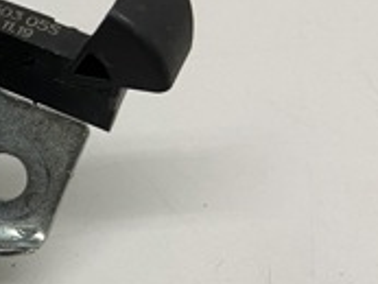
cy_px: 161
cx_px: -236
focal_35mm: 96
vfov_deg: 15.4
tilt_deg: -50.0
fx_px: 1049
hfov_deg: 17.7
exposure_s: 1/60
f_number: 1.8
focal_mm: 4.25
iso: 80
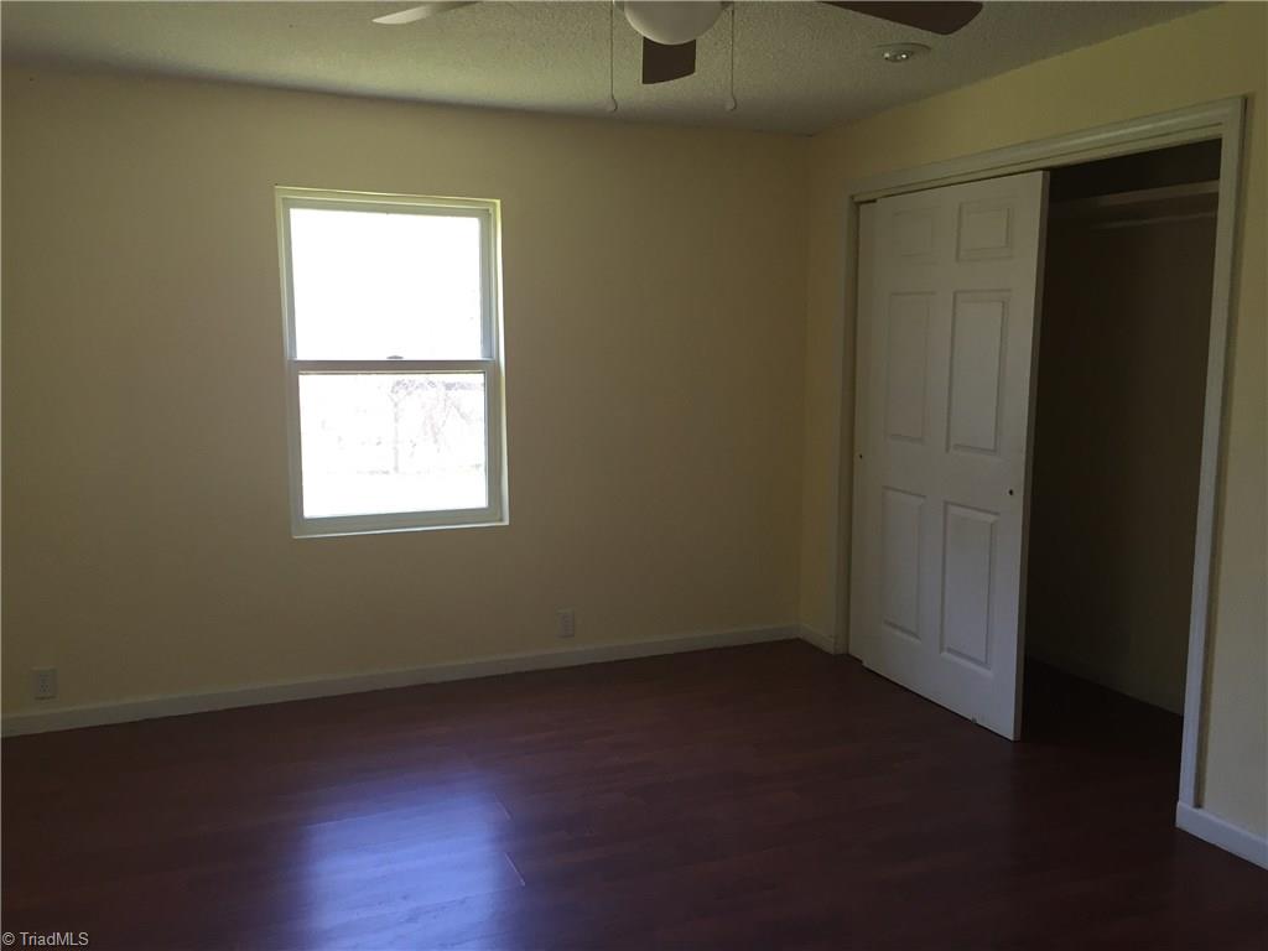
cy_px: 476
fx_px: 1062
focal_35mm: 29
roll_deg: +0.6
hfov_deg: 61.7
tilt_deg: -5.7
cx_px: 634
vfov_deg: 48.2
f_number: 2.2
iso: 40
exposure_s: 1/30
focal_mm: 4.15
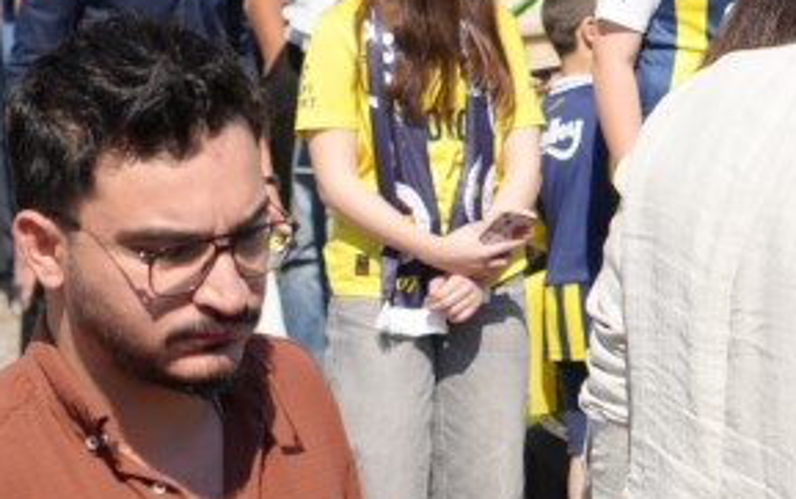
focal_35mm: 216
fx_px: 4689
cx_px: 697
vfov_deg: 6.0
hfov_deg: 9.7
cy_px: -363
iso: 100
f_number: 5
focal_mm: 59
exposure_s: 1/800
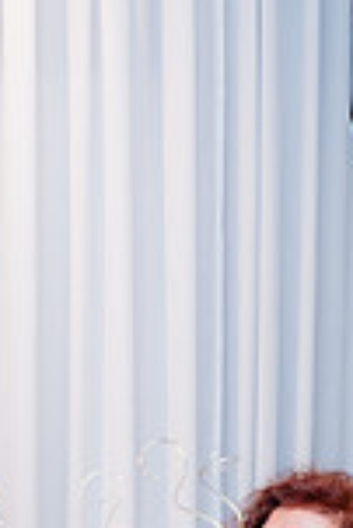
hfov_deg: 9.6
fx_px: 1952
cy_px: 299
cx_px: -373
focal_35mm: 133
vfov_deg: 15.4
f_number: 4
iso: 1250
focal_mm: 28
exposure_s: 1/160
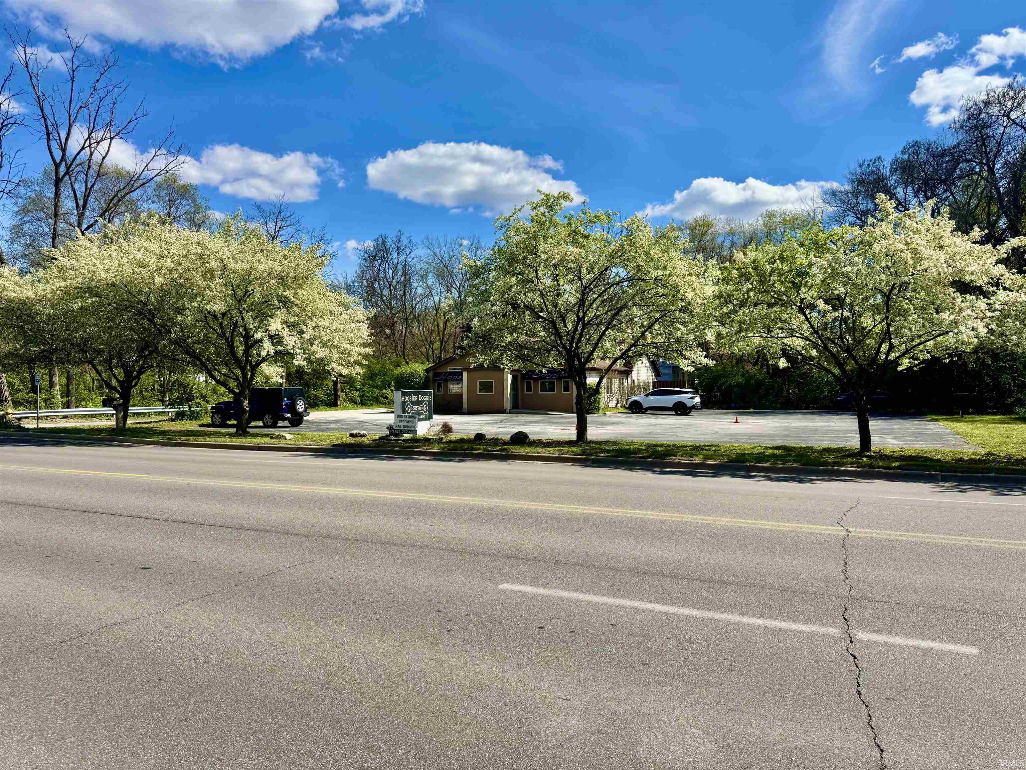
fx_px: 711
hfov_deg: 71.6
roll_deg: +0.3
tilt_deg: -0.1
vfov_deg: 56.8
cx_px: 513
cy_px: 385
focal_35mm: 24
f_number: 1.78
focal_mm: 6.76
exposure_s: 1/4950
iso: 80
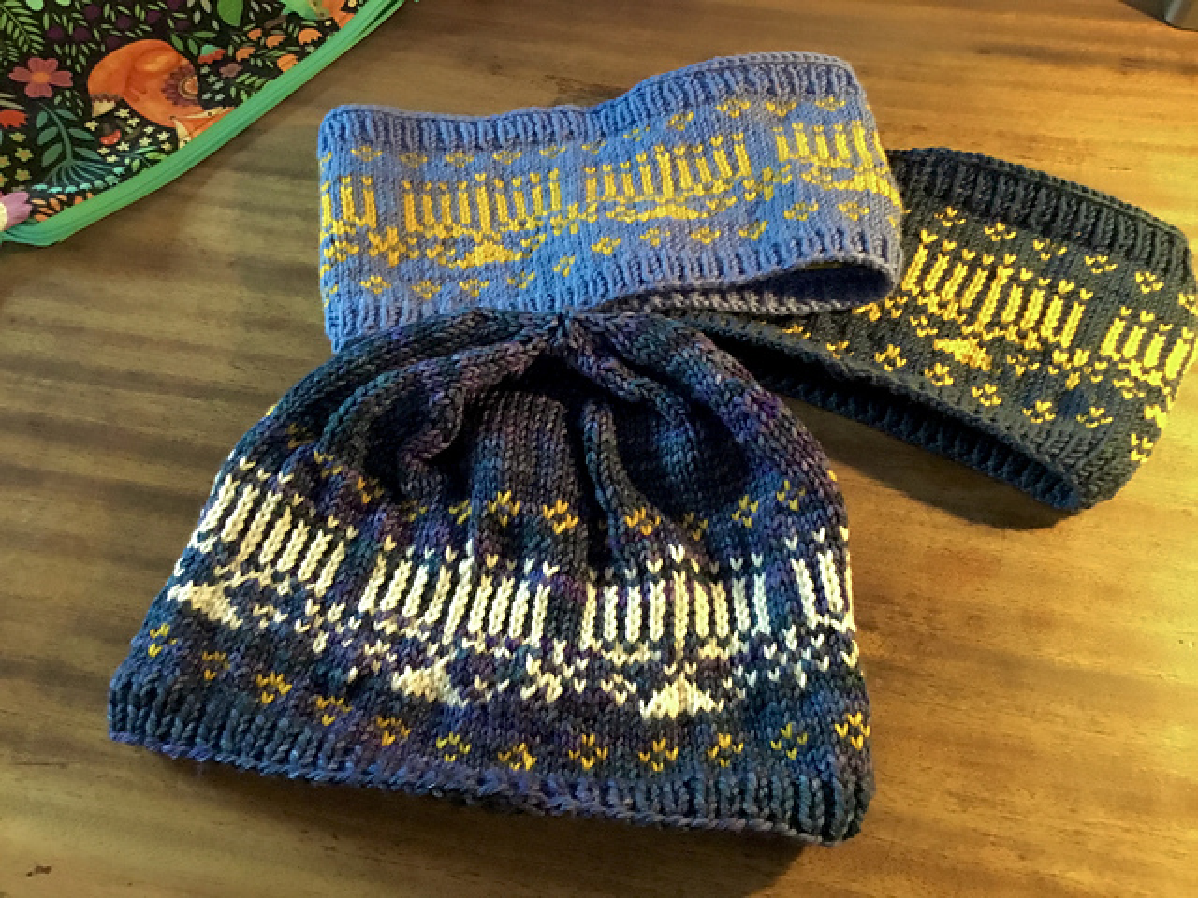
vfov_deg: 45.4
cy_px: 449
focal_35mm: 31
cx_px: 599
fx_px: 1073
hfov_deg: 58.4
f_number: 2.4
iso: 320
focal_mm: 3.3
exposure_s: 1/15
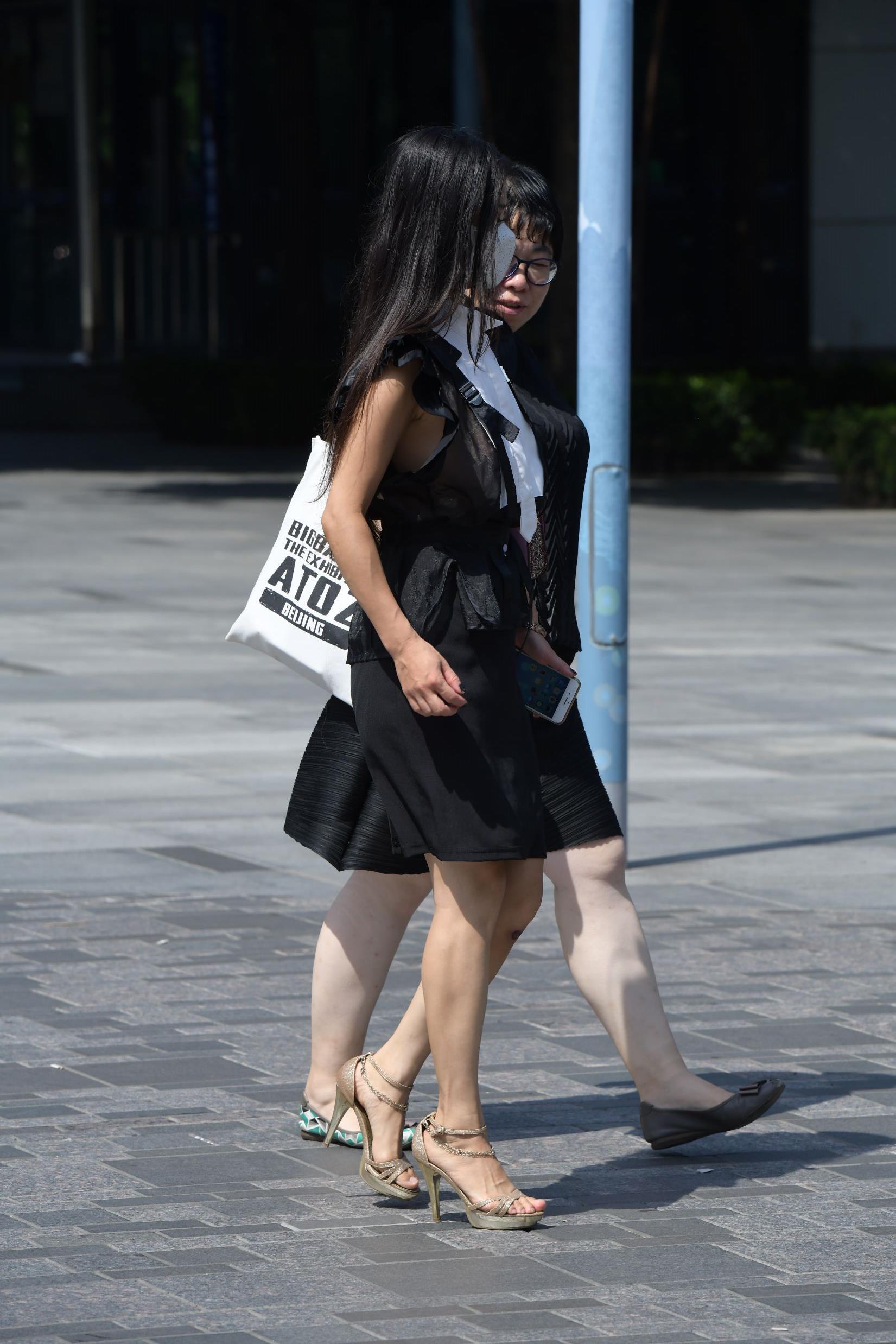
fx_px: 7092
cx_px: 448
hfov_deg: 7.2
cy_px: 672
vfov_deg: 10.8
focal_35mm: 190
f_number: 8
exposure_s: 1/1600
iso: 640
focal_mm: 190
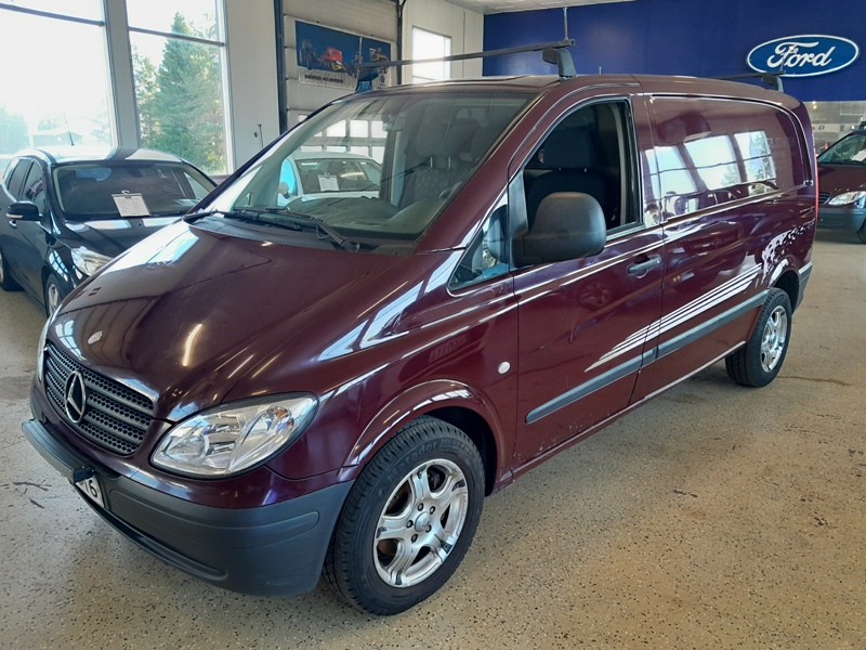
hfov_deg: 67.3
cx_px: 433
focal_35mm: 26
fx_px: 650
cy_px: 325
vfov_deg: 53.1
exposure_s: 1/50
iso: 100
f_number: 1.8
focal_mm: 4
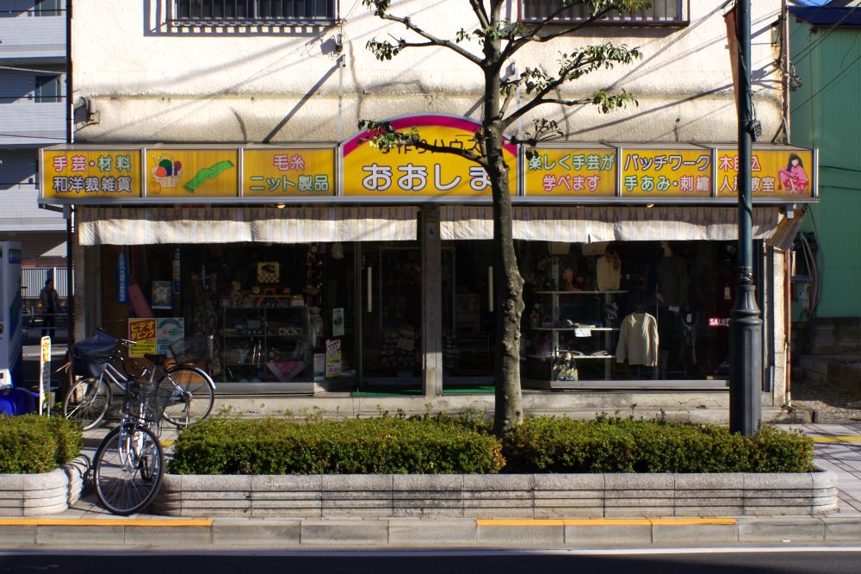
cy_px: 287
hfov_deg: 46.4
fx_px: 1004
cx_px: 430
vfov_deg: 31.9
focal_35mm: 42
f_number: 10
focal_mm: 28
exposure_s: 1/125
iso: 100
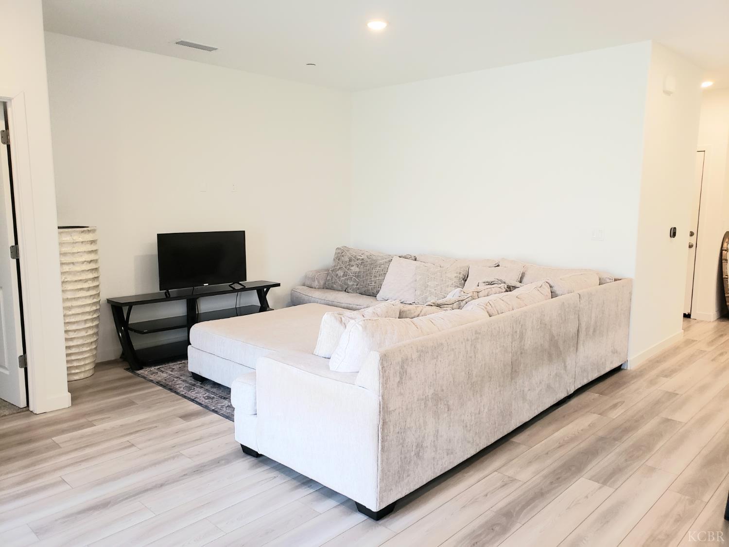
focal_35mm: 26
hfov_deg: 67.3
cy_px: 274
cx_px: 364
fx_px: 548
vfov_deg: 53.1
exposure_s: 1/60
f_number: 2.4
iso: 200
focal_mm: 4.3
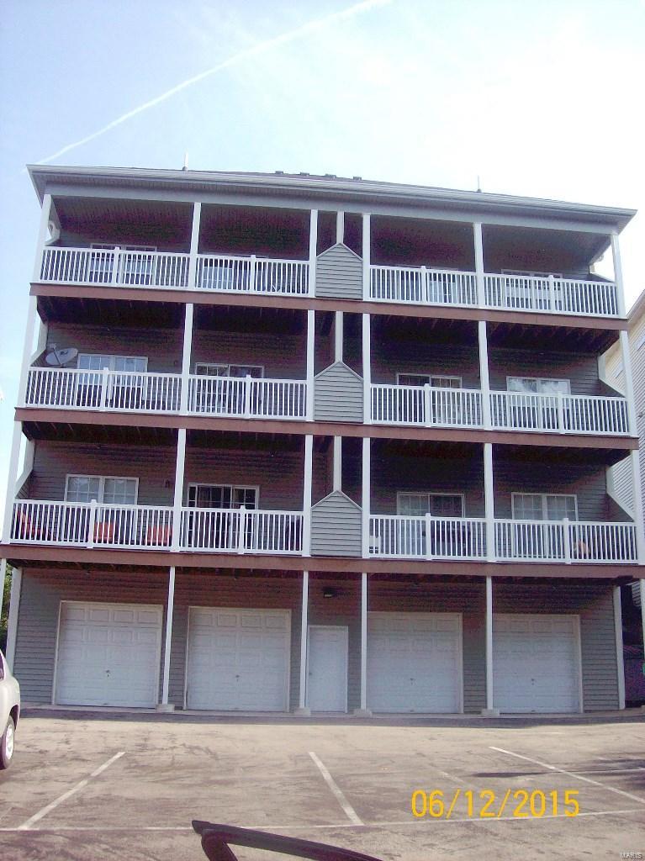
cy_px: 430
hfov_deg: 39.6
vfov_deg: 51.4
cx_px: 322
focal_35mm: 36
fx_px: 895
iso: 80
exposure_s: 1/490
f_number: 2.7
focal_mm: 6
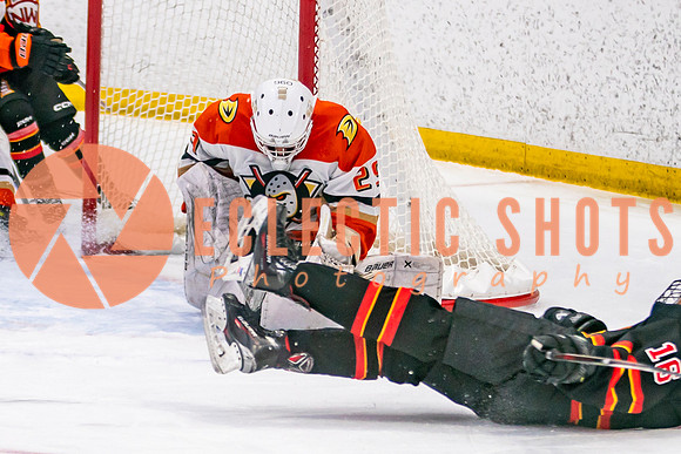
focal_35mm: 233
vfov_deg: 5.9
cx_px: 276
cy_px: 326
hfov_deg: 8.8
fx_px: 4417
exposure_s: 1/640
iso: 640
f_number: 2.8
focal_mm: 88
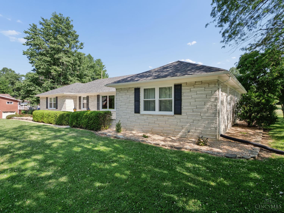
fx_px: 148
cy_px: 106
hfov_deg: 87.8
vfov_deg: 71.6
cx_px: 142
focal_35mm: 18
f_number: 9
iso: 200
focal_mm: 9
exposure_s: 1/100
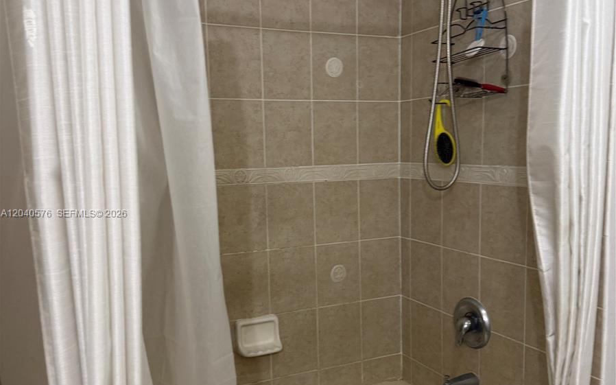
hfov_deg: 56.7
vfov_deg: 37.2
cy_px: 214
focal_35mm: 34
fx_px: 571
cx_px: 308
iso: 200
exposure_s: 1/60
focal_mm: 6.76
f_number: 1.78
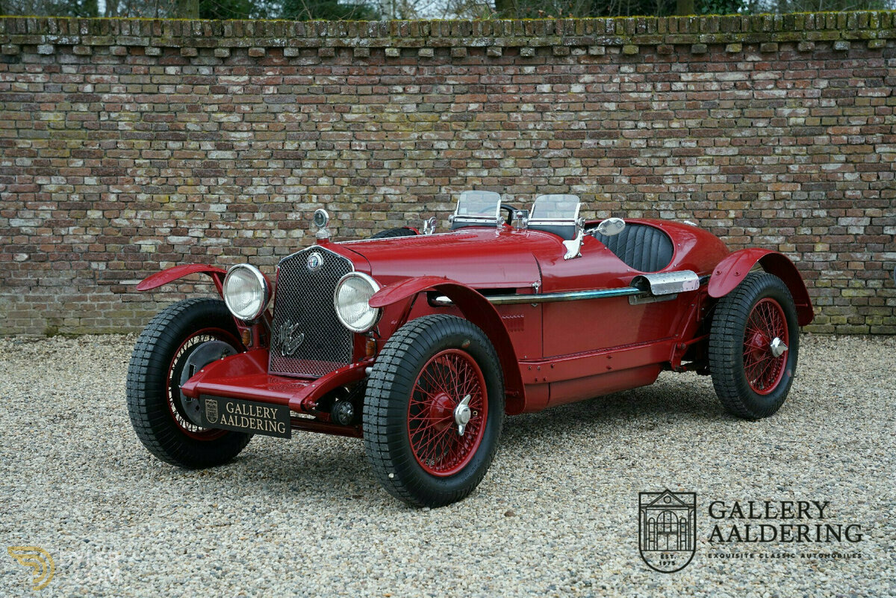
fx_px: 1595
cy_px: 299
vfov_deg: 21.2
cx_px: 448
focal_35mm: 64
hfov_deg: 31.4
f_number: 5.6
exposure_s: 1/80
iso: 640
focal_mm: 64.1
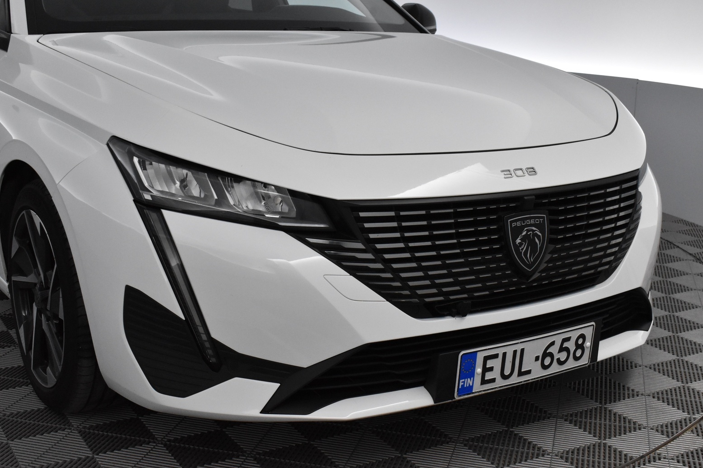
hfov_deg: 40.7
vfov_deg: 27.8
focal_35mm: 49
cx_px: 337
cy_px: 229
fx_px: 948
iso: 3200
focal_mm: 31
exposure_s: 1/200
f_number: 7.1
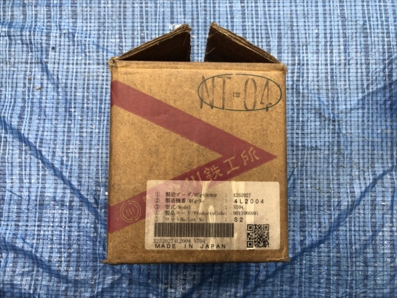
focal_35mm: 28
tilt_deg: -86.3
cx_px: 198
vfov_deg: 49.7
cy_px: 149
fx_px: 321
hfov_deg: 63.4
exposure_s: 1/20
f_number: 1.8
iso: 40
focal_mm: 3.99
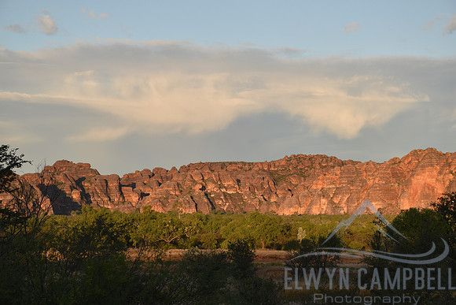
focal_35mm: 105
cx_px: 228
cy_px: 152
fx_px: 1330
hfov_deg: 19.5
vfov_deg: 13.0
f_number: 8
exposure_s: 1/250
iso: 220
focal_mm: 70
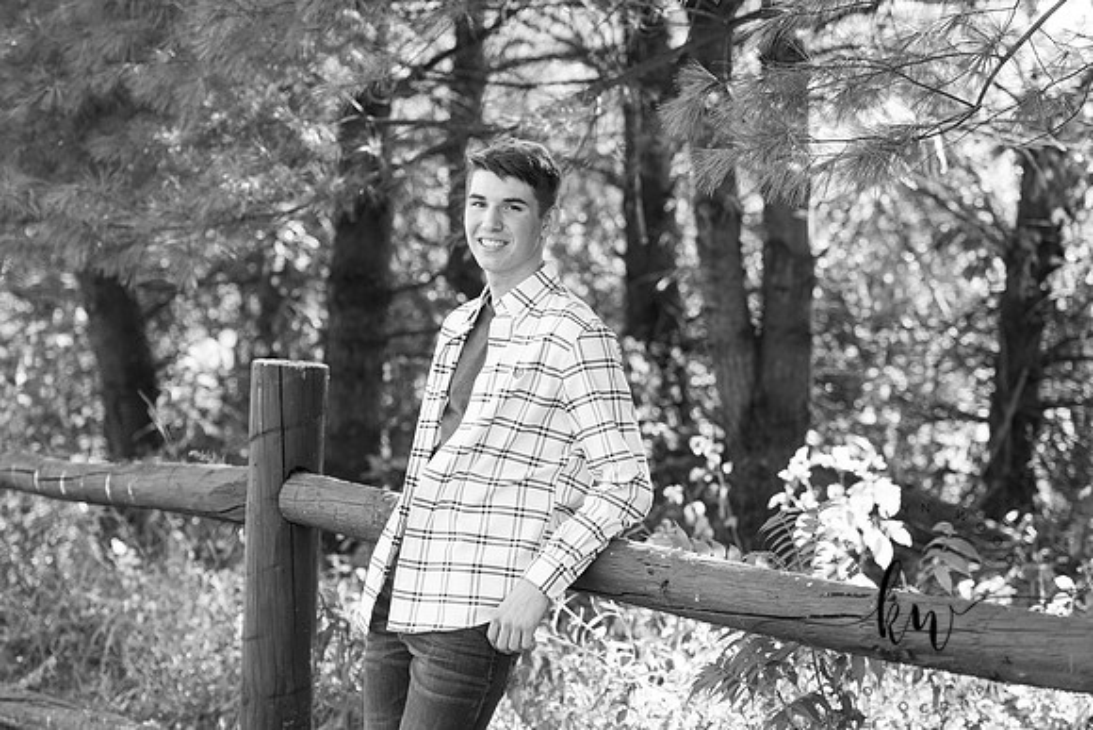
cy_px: 365
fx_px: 2429
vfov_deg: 17.1
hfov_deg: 25.4
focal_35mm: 80
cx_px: 546
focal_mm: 80
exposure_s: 1/250
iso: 400
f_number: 3.2
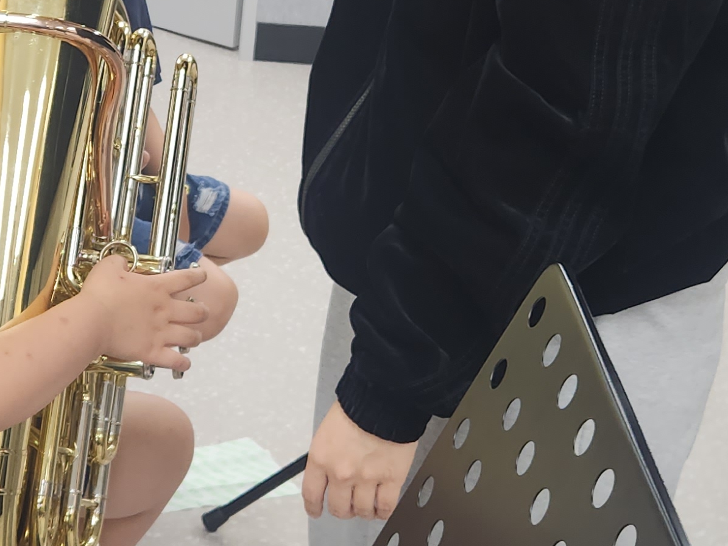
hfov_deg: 24.9
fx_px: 1619
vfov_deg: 19.0
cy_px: 116
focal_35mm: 77
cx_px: 141
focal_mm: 5.4
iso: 125
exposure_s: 1/120
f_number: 1.8
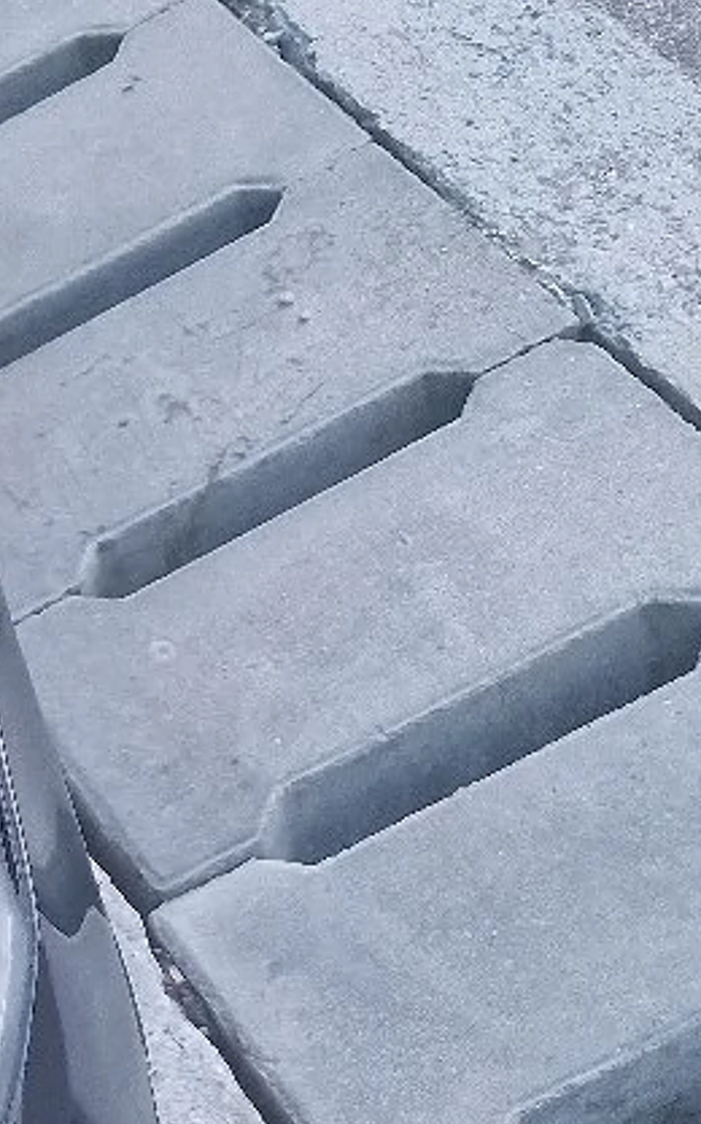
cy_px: 1204
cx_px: -313
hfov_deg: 15.5
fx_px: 2388
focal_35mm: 78
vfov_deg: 24.8
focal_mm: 6.4
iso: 64
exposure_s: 1/100
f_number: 1.8
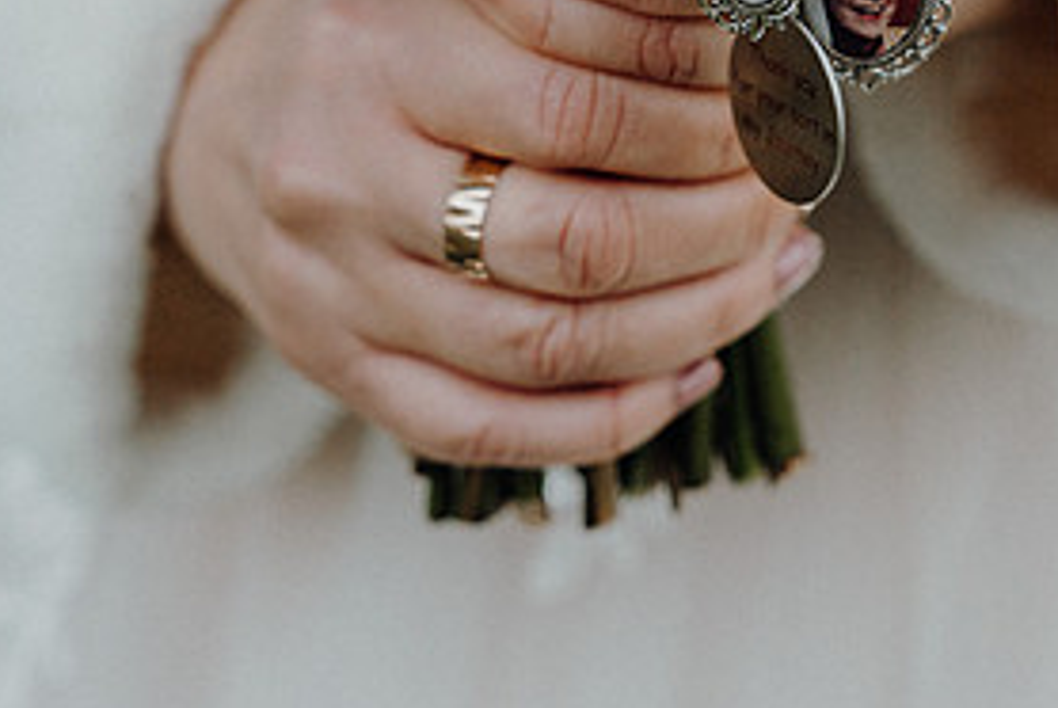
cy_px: 82
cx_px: 715
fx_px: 3619
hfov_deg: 16.6
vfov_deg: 11.1
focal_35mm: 123
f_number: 3.5
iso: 1600
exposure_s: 1/250
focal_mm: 59
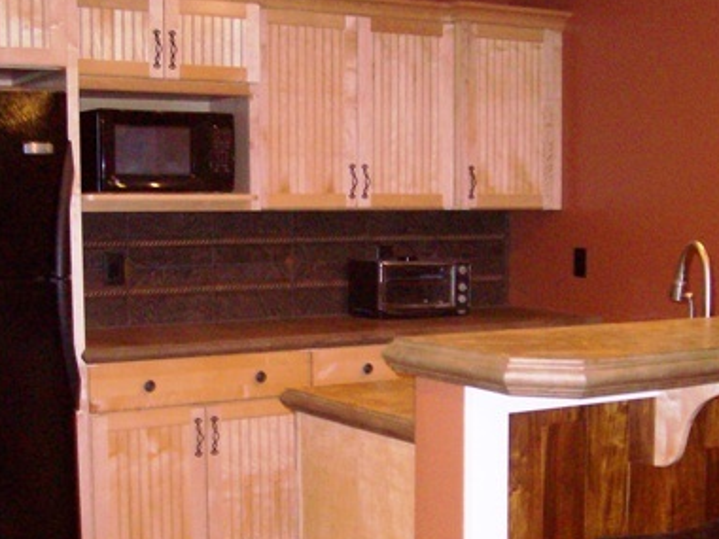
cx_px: 344
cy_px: 320
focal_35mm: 59
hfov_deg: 32.7
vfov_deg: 24.8
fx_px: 1225
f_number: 2.8
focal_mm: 5.8
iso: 313
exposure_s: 1/40
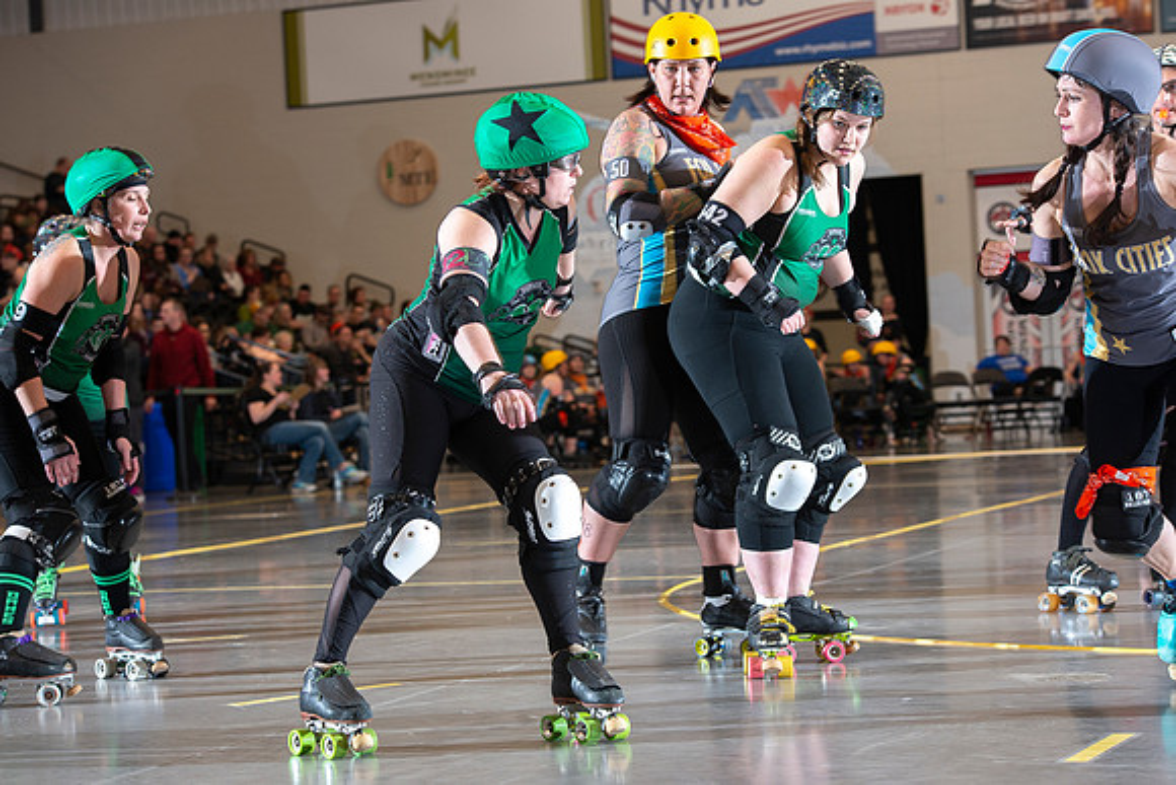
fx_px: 3104
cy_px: 392
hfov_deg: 21.5
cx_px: 588
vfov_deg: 14.4
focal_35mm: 95
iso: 640
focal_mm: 95
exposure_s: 1/160
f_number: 5.6
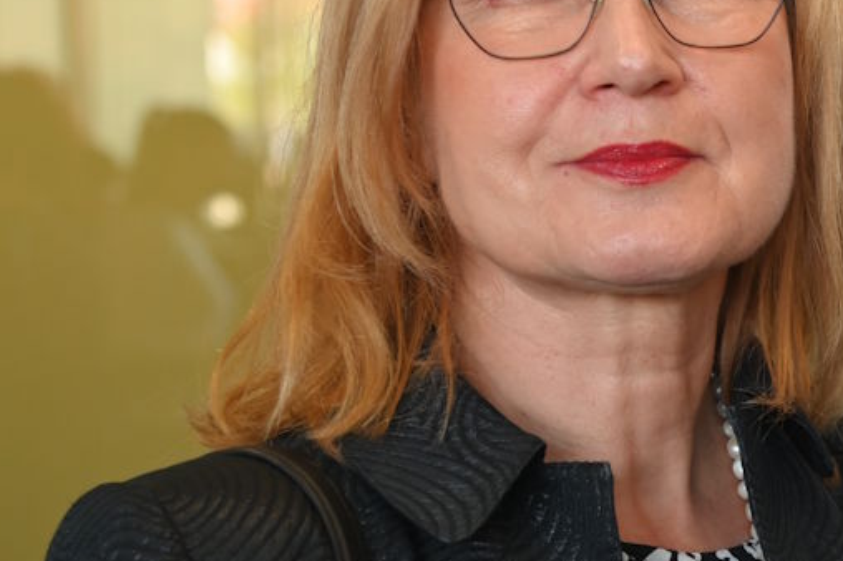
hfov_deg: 14.7
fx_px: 3182
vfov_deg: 10.1
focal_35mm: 136
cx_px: 969
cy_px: 252
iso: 1100
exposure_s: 1/125
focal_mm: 48
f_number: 4
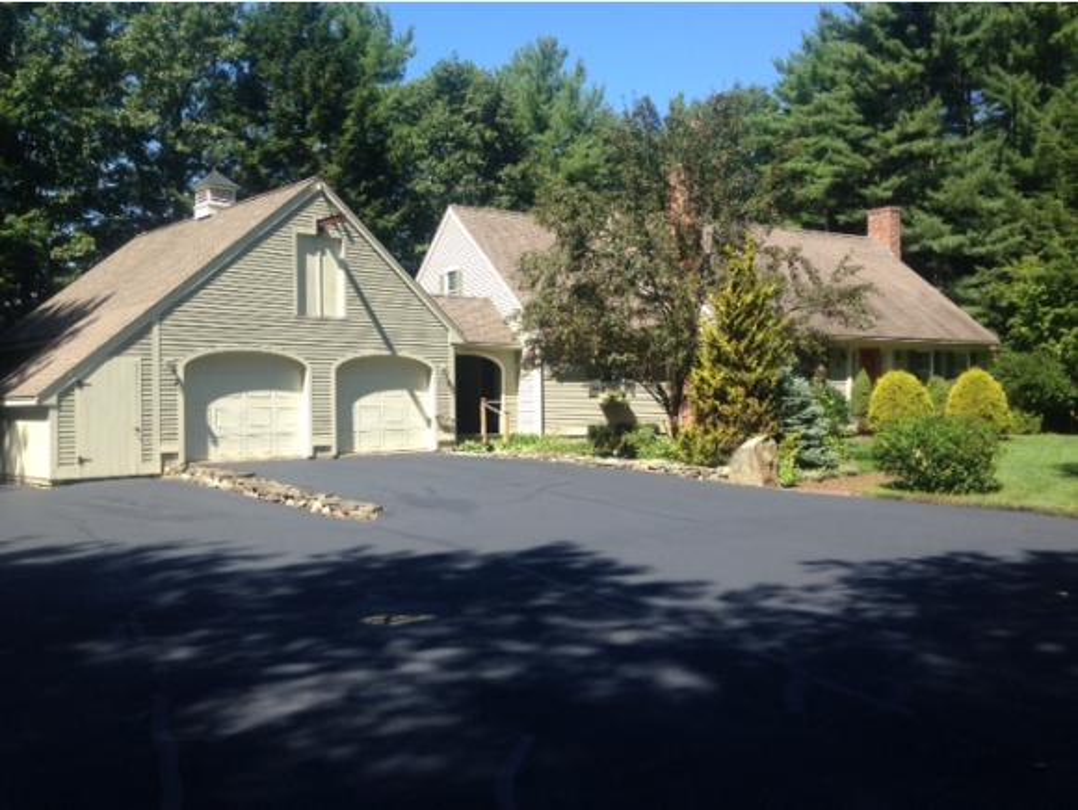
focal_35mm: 33
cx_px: 539
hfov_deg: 55.3
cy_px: 405
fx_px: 1029
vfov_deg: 43.0
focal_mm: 4.12
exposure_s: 1/775
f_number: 2.4
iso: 50
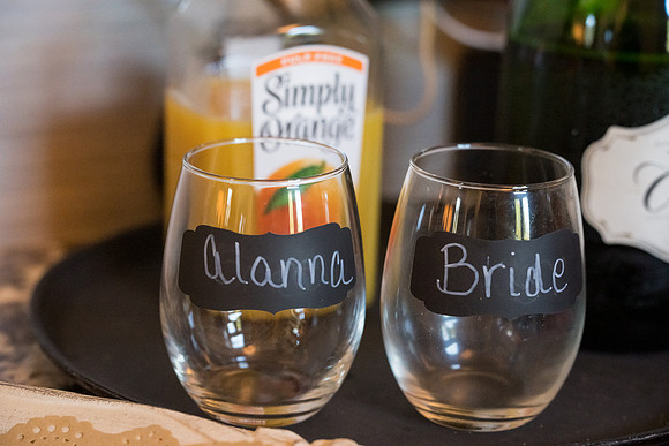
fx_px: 1710
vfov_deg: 14.9
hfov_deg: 22.1
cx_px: 334
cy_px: 223
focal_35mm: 92
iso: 4000
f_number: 4
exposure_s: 1/320
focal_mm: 92
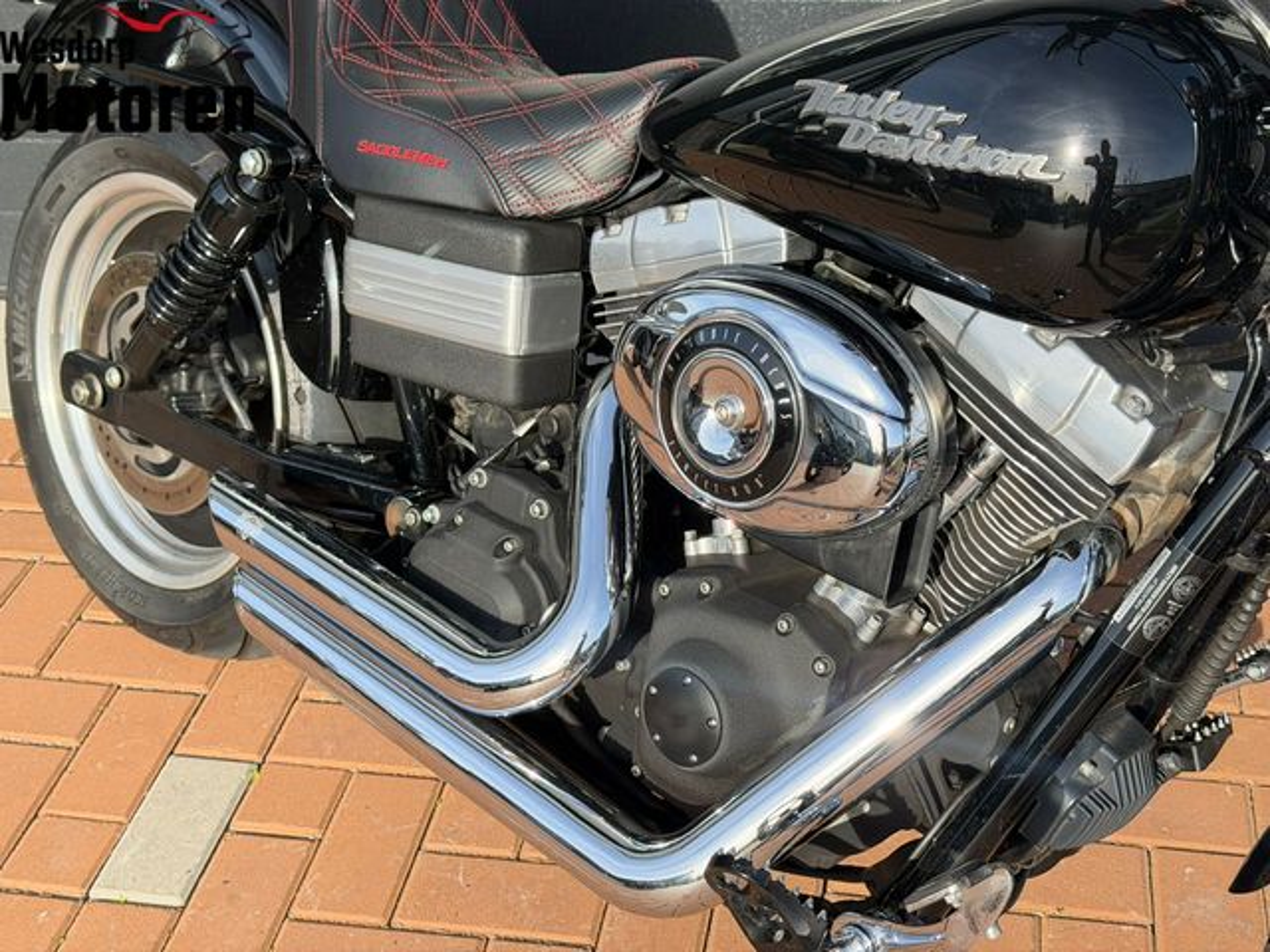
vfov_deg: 30.3
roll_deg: +1.0
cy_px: 476
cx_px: 635
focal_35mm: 48
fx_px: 1761
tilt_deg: -33.3
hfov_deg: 39.7
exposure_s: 1/2273
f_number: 1.78
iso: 80
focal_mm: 6.76
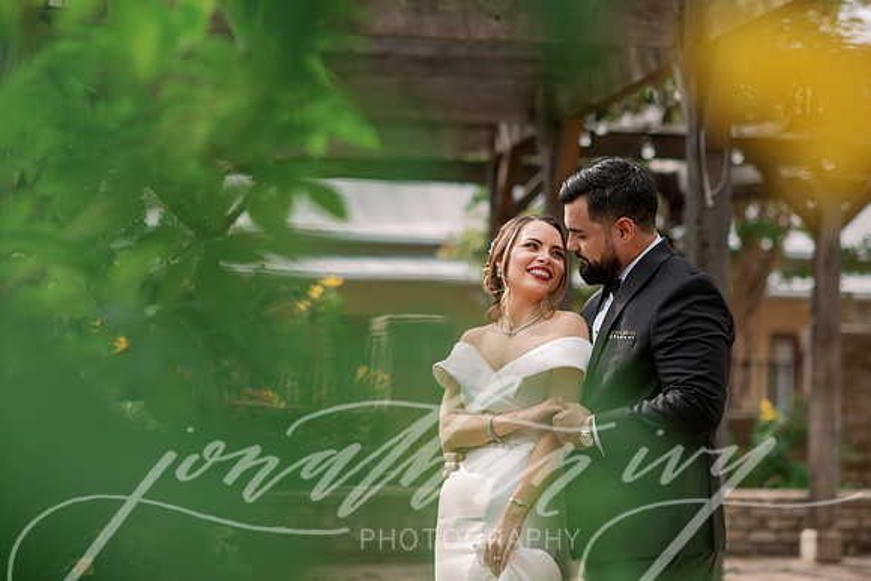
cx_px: 357
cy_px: 238
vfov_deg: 13.6
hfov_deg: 20.3
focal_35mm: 100
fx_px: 2429
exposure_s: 1/2500
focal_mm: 85
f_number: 2.5
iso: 160
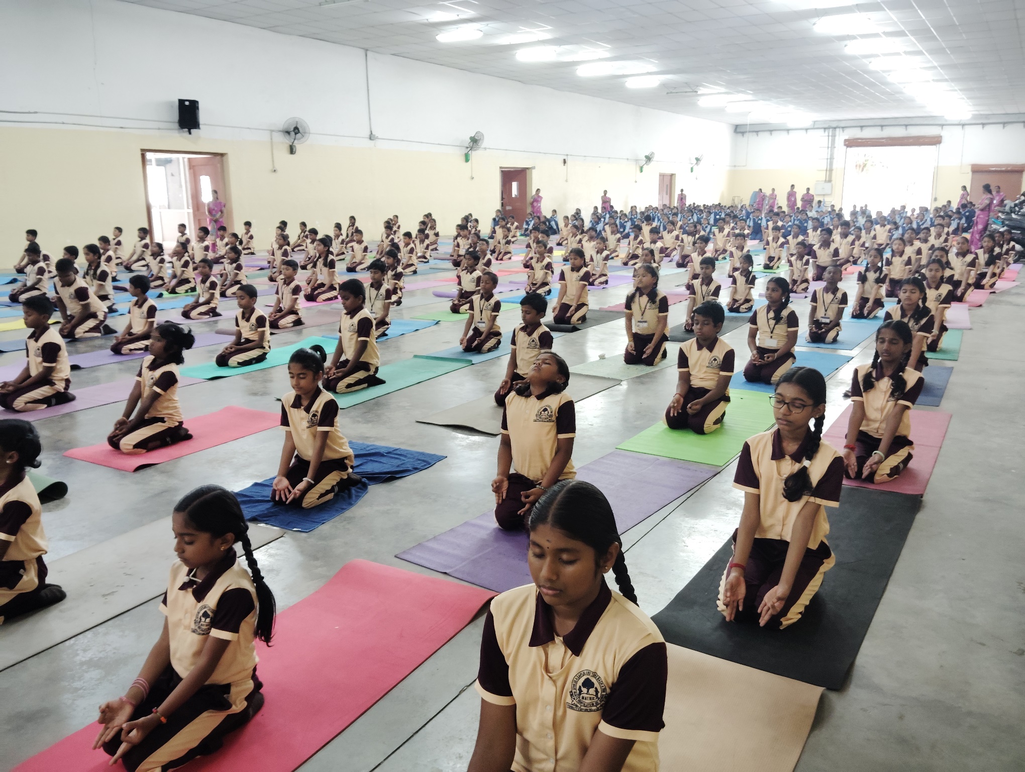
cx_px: 512
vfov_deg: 49.9
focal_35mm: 28
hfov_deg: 63.4
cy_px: 386
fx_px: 830
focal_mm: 4.22
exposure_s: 1/25
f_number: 1.8
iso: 1158
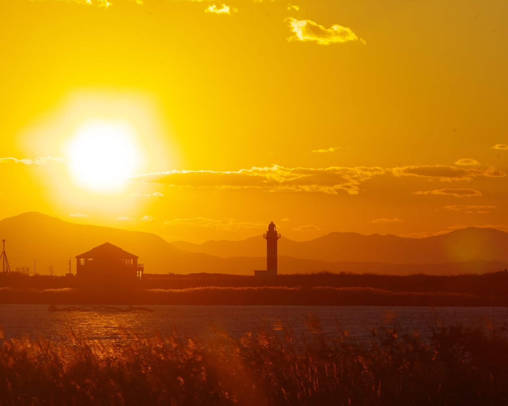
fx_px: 2255
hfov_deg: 12.9
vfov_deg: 10.3
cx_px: 287
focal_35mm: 150
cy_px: 202
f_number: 11
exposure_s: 1/5
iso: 400
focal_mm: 87.5
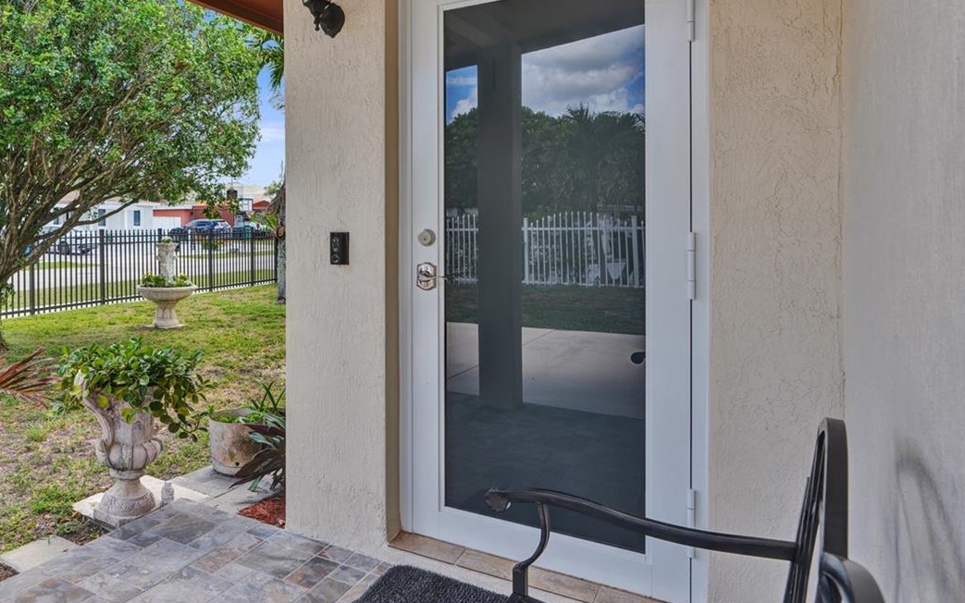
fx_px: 658
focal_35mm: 25
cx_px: 233
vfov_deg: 48.8
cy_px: 226
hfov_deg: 67.6
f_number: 6.3
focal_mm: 16
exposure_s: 1/200
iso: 50
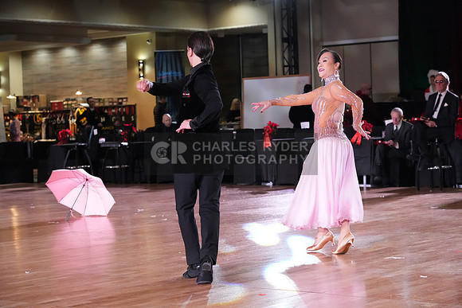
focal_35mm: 89
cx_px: 231
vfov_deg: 15.4
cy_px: 154
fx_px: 1142
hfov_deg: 22.9
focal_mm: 89
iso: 5000
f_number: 5.6
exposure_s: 1/320
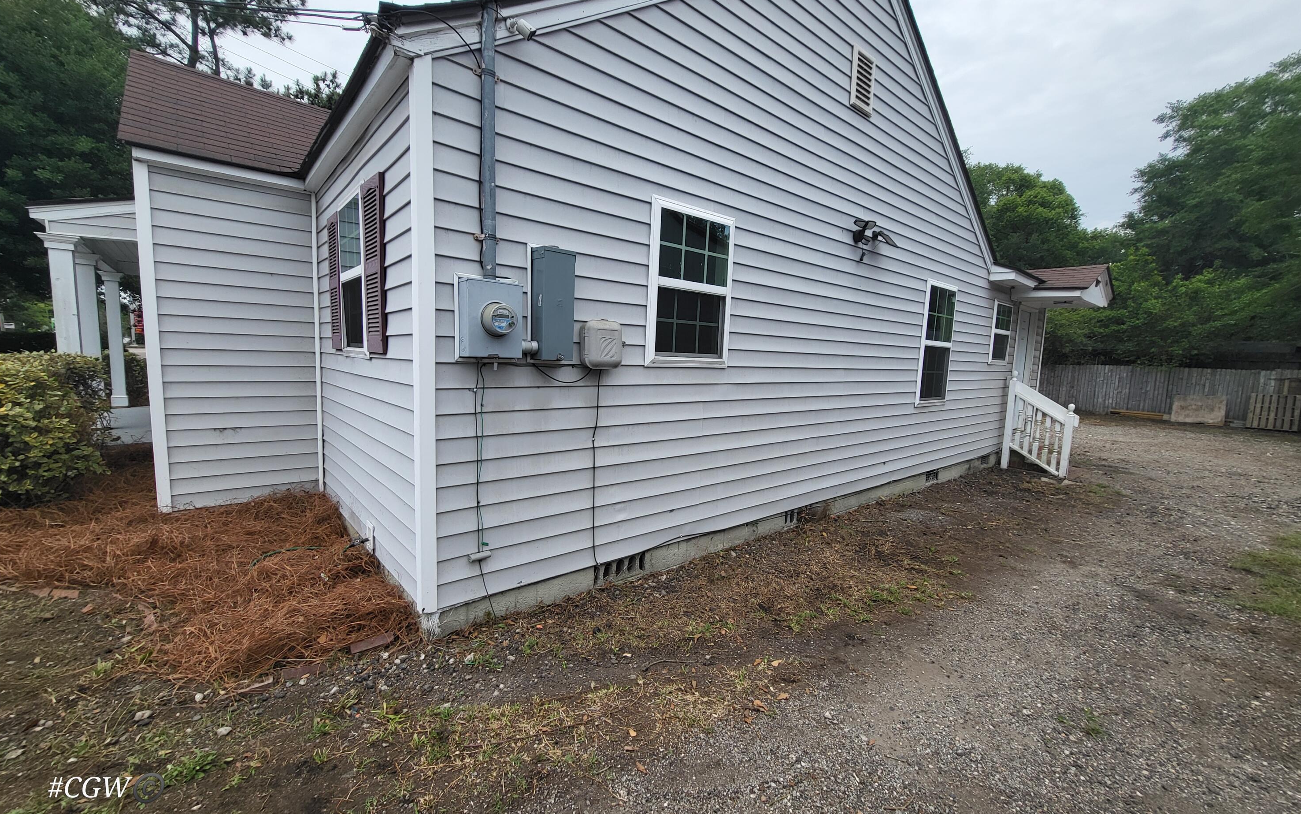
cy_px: 409
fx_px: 496
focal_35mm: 14
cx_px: 648
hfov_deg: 105.3
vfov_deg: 78.6
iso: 32
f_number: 2.2
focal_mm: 1.74
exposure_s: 1/60
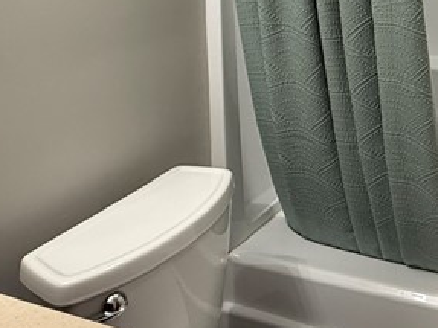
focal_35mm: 50
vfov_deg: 27.1
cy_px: -18
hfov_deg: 35.3
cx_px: 418
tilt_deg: -7.3
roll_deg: -0.7
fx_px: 632
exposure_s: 1/60
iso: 200
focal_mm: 2.22
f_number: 2.2
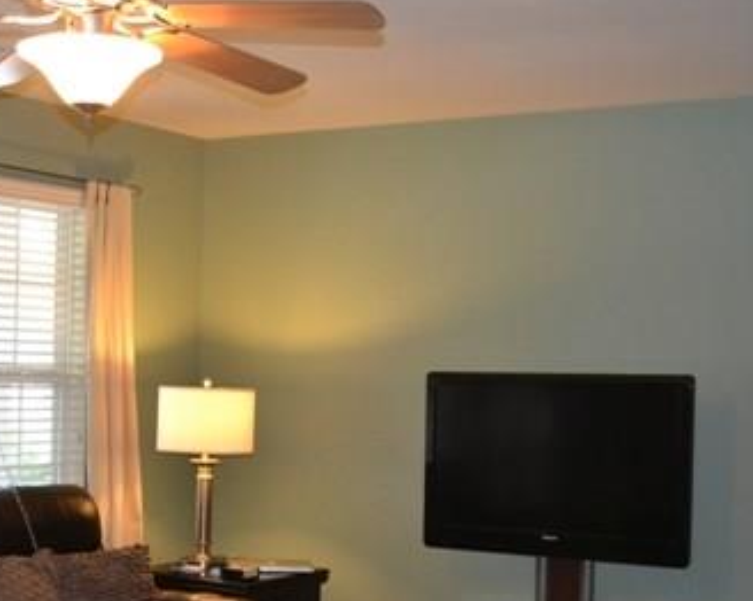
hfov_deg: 28.7
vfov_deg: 23.0
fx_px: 1470
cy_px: 405
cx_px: 296
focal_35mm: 66
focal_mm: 24
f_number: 4
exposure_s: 1/60
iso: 1600
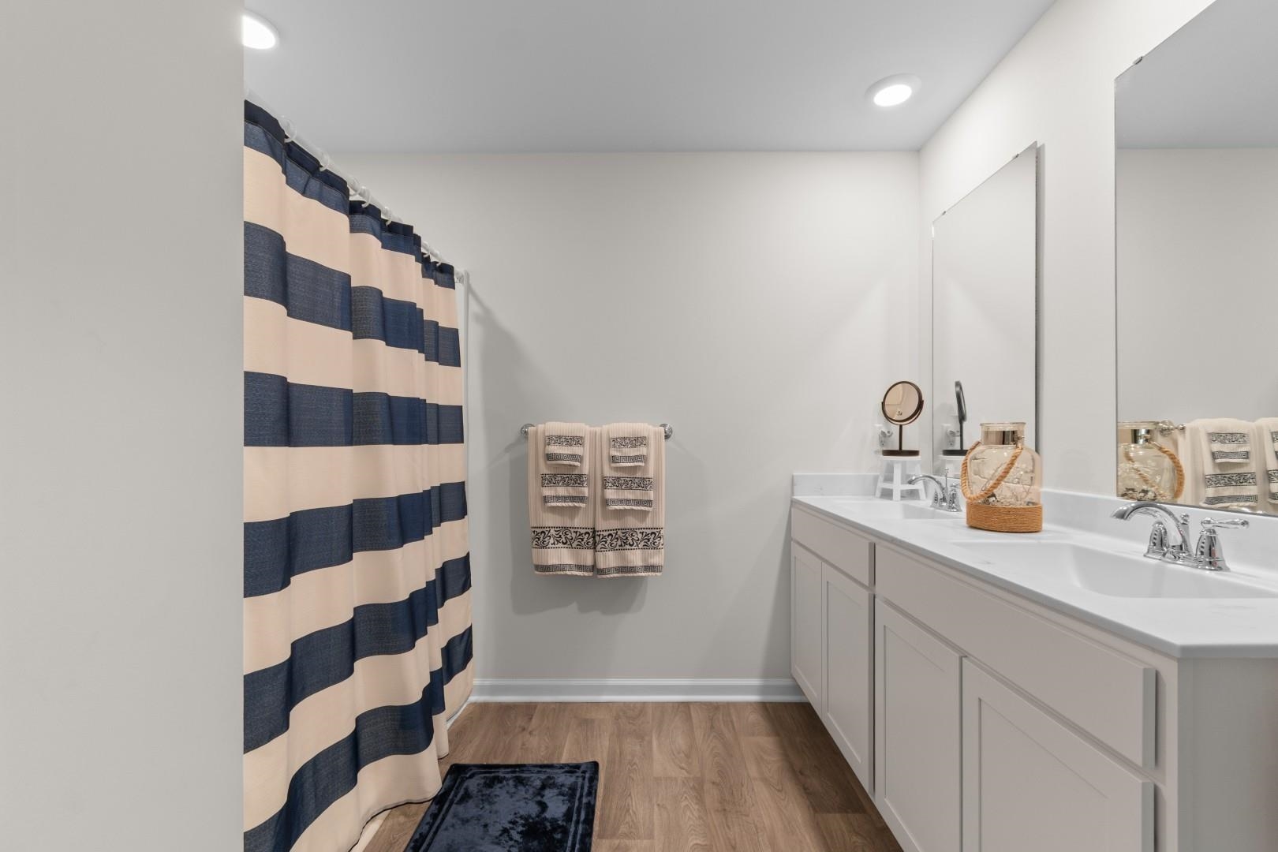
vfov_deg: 77.3
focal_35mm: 15
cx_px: 639
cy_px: 426
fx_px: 532
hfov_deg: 100.4
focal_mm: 10
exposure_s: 1/4
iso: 100
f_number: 4.5
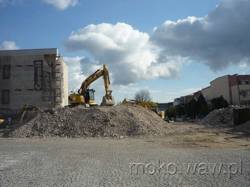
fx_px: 231
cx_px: 125
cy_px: 94
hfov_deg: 56.8
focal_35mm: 32
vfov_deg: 44.2
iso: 100
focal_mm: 5.2
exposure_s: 1/400
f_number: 5.6
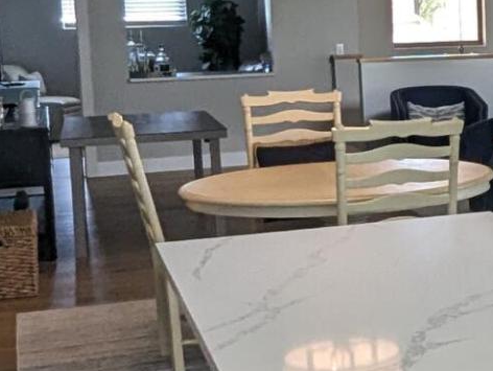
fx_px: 1126
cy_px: 107
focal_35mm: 79
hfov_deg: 21.9
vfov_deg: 18.6
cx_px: 661
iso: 125
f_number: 2.2
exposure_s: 1/90.1
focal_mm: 1.95
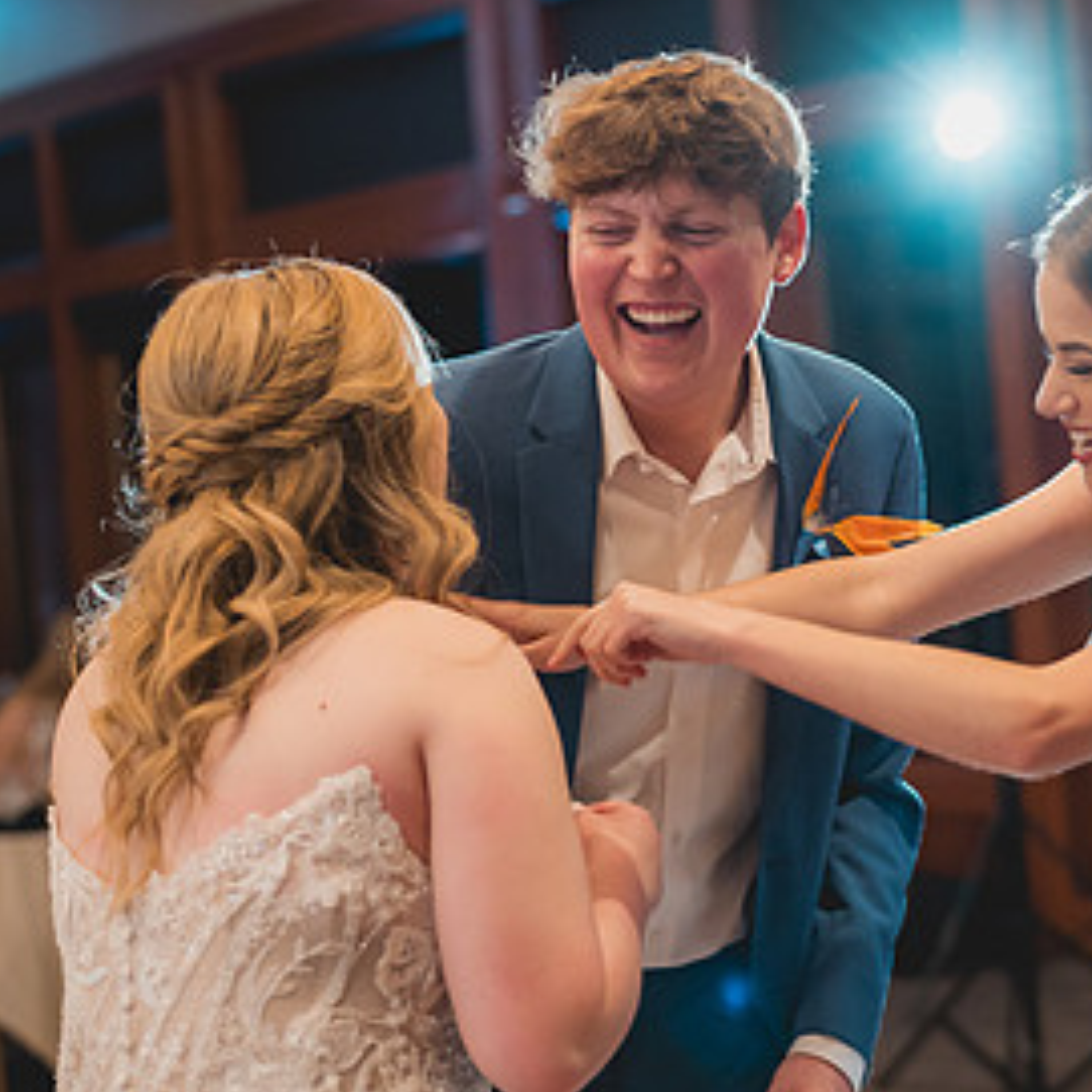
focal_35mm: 91
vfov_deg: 19.1
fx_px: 3248
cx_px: 838
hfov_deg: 18.9
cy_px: 554
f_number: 2
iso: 1250
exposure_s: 1/160
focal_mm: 50
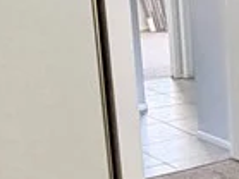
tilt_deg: -15.5
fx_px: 711
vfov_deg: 14.3
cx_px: 487
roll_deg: -2.3
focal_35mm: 103
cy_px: 136
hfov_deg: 15.2
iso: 320
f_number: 2.2
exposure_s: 1/60
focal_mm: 2.22
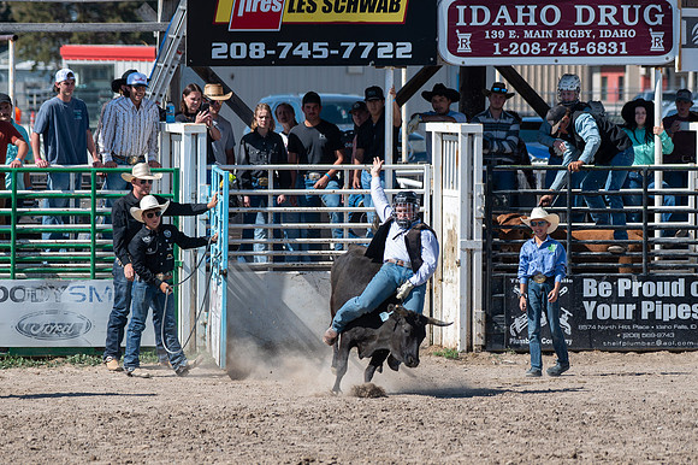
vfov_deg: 5.2
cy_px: 235
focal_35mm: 265
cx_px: 368
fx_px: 5130
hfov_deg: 7.8
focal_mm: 200
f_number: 5.6
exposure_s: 1/800
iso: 200
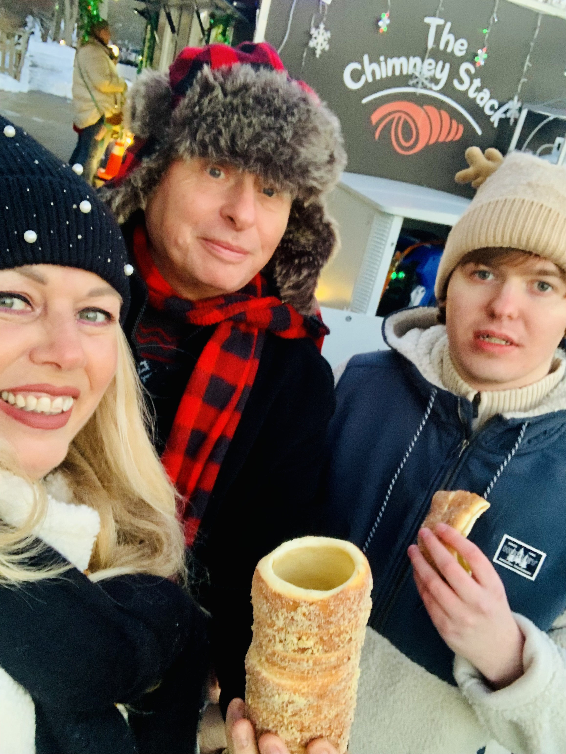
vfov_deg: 56.8
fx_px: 698
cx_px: 283
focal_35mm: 32
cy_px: 377
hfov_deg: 44.2
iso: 250
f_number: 2.2
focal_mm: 2.87
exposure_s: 1/60
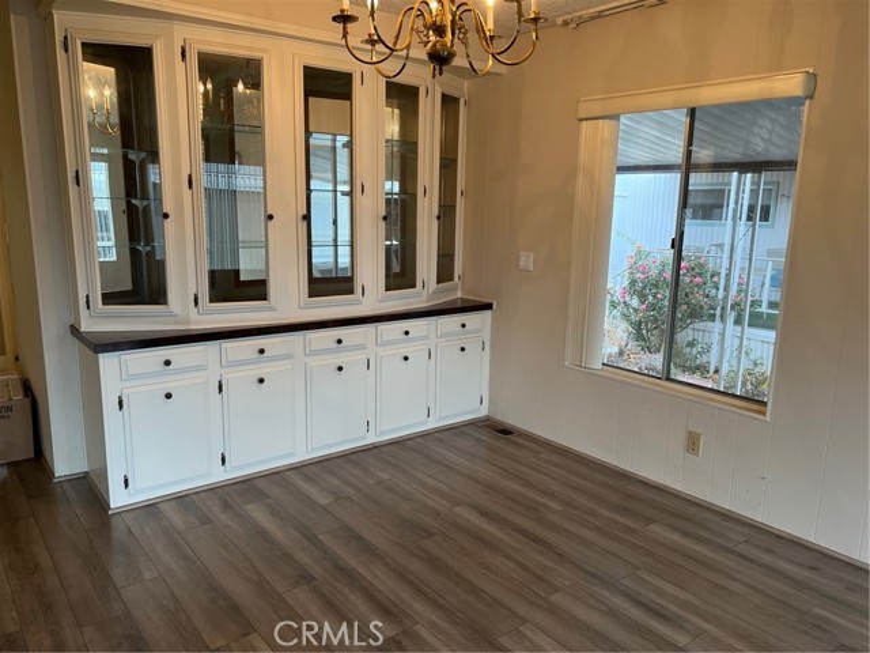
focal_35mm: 26
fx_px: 653
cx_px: 435
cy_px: 326
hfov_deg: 67.3
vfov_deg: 53.1
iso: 100
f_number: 1.5
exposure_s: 1/120
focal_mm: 5.7
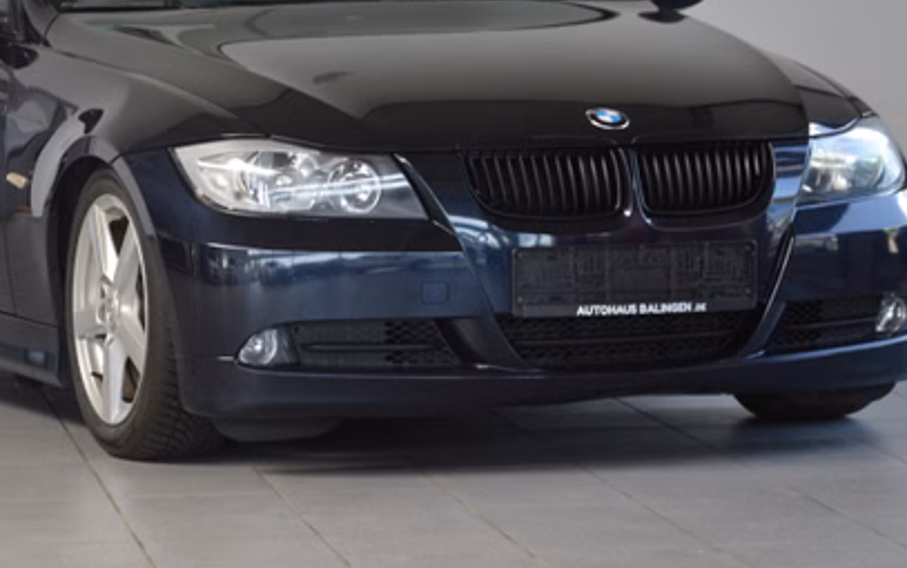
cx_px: 345
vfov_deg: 7.8
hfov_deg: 12.4
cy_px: 145
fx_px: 4156
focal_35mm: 168
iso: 400
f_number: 5.3
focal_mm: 70
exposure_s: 1/60
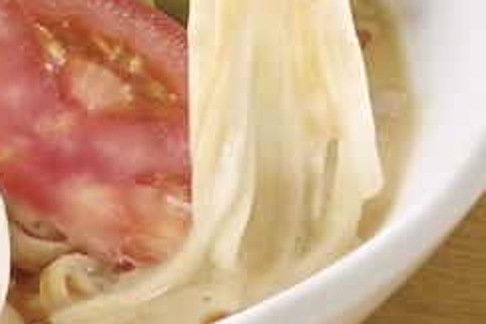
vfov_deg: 3.7
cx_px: -303
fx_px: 4984
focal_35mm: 369
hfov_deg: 5.5
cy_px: -23
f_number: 14
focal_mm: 90
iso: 100
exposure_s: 1/125
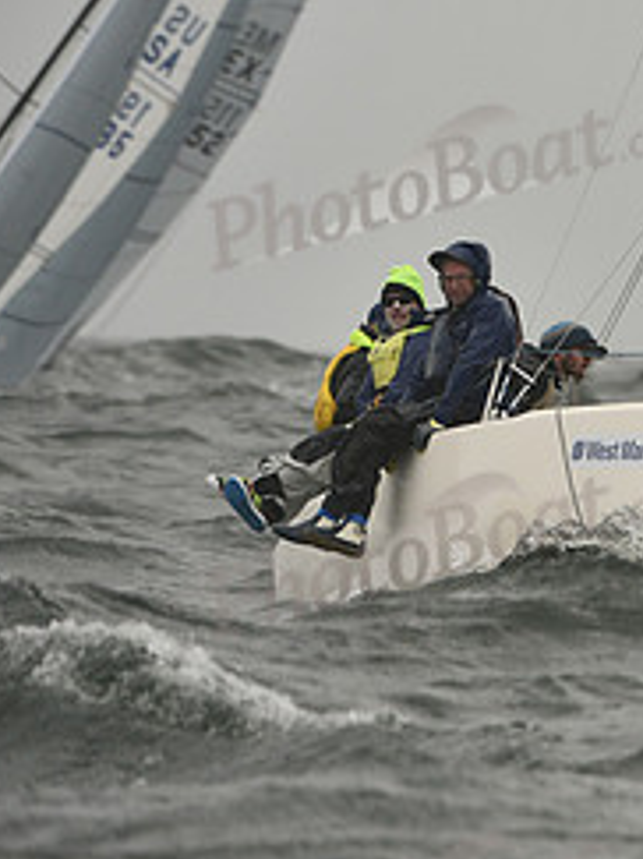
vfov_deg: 2.3
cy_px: 313
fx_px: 21616
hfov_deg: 1.7
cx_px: 890
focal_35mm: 872
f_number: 6.3
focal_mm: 380
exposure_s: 1/1000
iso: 400
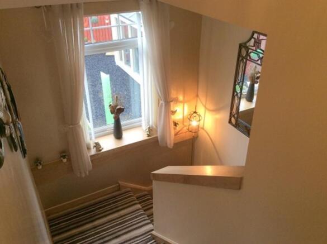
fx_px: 302
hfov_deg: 56.9
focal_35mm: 32
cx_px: 164
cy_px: 122
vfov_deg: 44.1
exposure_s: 1/25
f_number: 2.4
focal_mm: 3.3
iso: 50
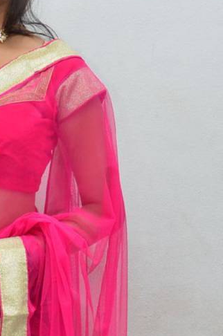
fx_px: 1088
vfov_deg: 17.2
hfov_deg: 11.6
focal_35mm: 117
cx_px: -7
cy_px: 336
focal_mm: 25
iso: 1000
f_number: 5.6
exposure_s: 1/125
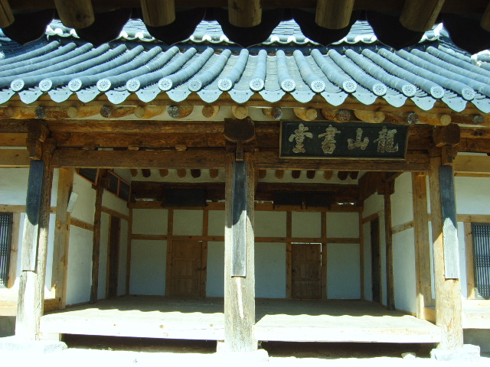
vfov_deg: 40.7
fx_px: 495
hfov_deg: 52.6
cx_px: 245
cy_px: 184
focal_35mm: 35
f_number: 5.8
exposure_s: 1/125
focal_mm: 5.8
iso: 50
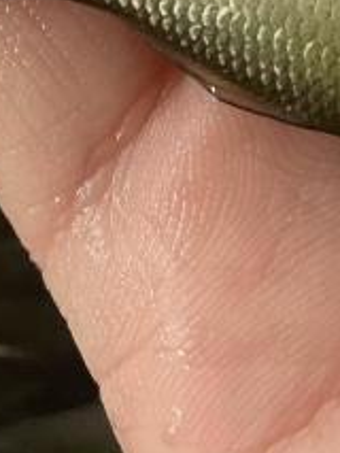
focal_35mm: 130
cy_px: -635
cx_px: 410
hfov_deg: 11.2
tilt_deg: -78.3
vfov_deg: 12.1
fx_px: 1701
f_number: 1.6
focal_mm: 4.2
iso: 200
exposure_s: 1/60
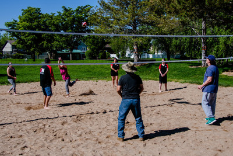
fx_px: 301
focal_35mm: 46
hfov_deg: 42.3
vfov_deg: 29.0
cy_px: 78
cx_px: 116
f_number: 8
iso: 160
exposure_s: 1/640
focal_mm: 31
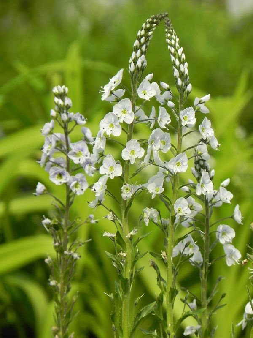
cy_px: 169
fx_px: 3284
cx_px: 126
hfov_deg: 4.4
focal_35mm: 337
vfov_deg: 5.9
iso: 160
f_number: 5
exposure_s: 1/800
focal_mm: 59.9
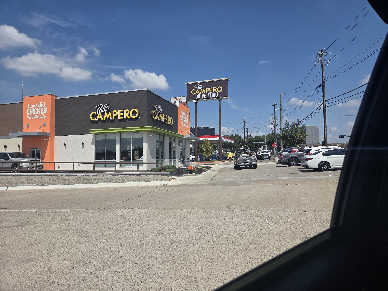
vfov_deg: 58.9
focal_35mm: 23
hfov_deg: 73.9
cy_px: 146
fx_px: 258
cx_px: 194
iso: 64
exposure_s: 1/7891
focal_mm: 5.4
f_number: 1.8
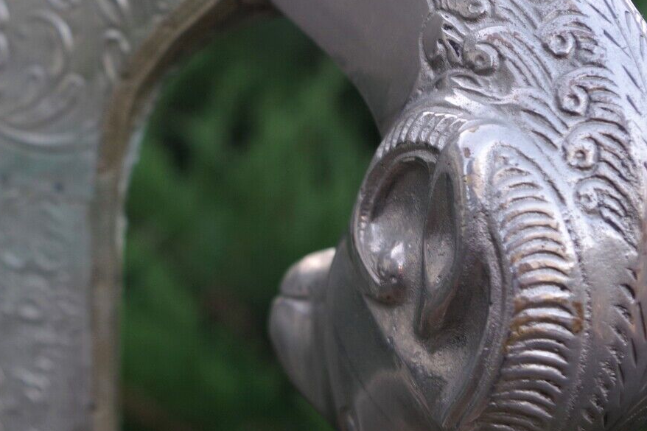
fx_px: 1473
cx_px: 115
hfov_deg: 24.3
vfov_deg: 16.6
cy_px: 188
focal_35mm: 82
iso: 200
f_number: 4.5
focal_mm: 24.38
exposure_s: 1/80
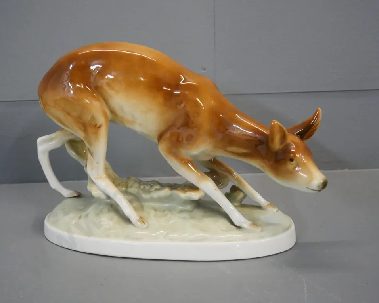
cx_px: 186
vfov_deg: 32.8
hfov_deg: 40.3
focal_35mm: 46
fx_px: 516
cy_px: 151
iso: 3200
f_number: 4.2
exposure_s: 1/160
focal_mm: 22
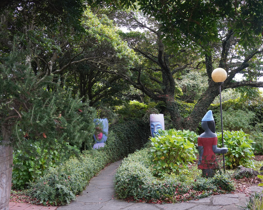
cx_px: 149
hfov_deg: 45.7
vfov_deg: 37.3
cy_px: 104
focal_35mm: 40
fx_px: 311
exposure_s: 1/100
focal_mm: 35
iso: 800
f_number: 5
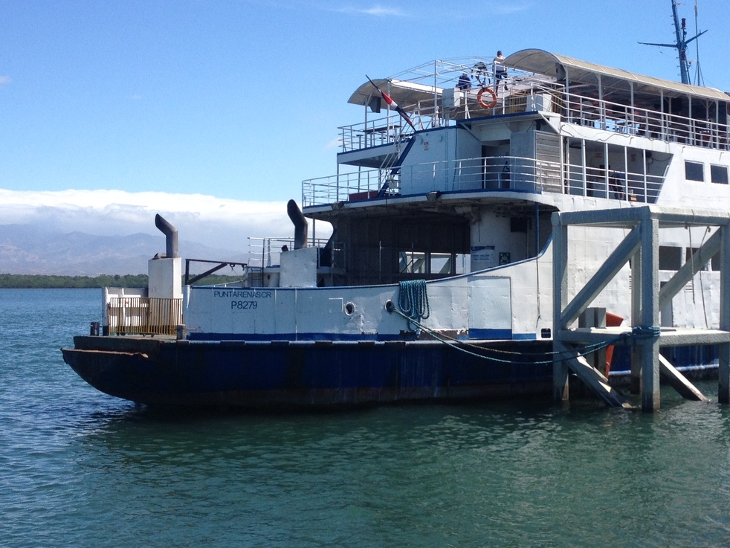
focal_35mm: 57
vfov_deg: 25.7
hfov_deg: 33.4
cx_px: 500
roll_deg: +0.4
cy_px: 254
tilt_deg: -1.1
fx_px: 1202
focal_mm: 4.28
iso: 50
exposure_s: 1/1842
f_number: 2.4
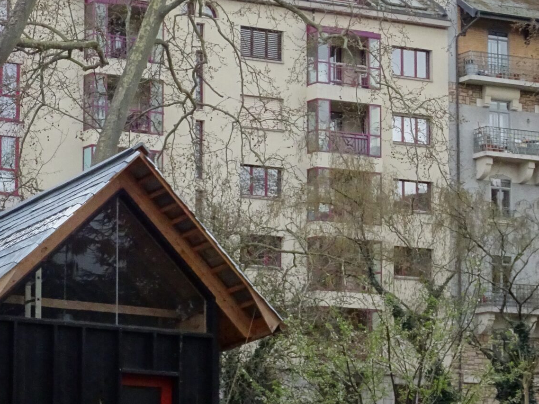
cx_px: 85
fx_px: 2102
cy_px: 278
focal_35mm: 135
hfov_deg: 14.5
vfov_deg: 11.0
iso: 200
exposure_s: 1/60
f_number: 4.5
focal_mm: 10.23
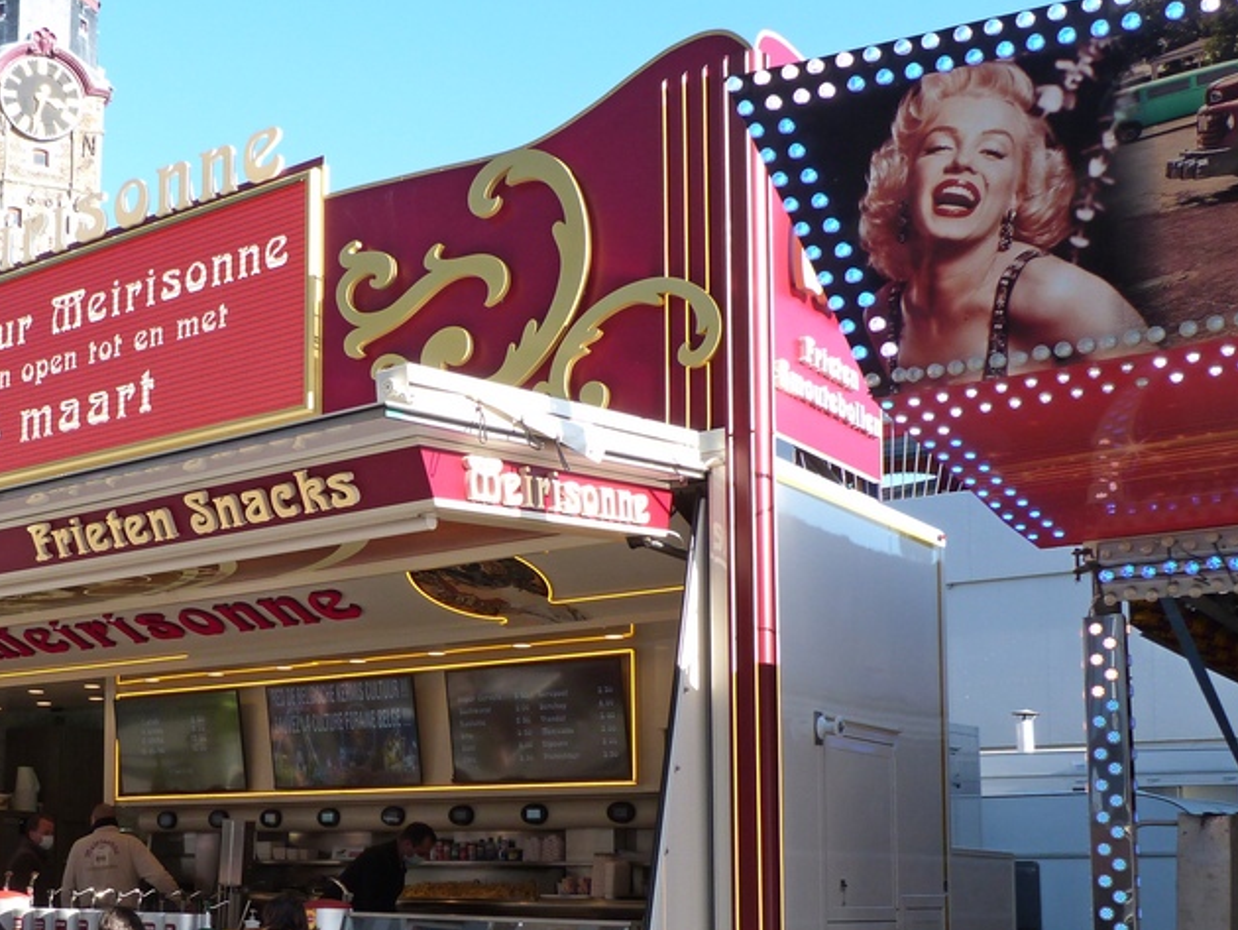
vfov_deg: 30.9
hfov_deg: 39.9
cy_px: 722
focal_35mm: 46
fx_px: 1646
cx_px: 285
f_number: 4
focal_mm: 5.1
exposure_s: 1/250
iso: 125
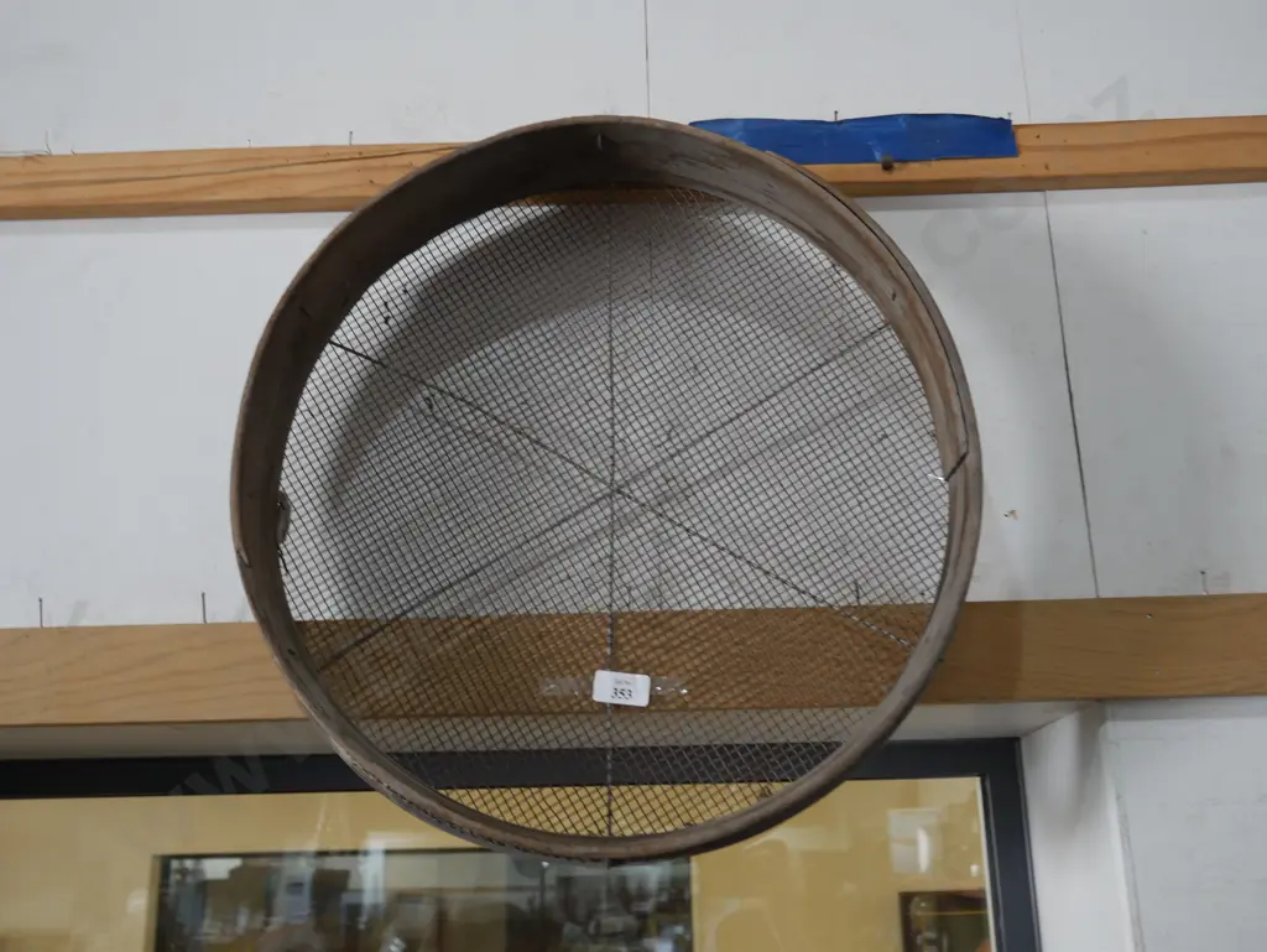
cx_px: 634
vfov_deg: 39.7
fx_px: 1318
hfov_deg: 51.3
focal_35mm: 36
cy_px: 476
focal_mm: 18
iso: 320
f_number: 4
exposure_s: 1/60
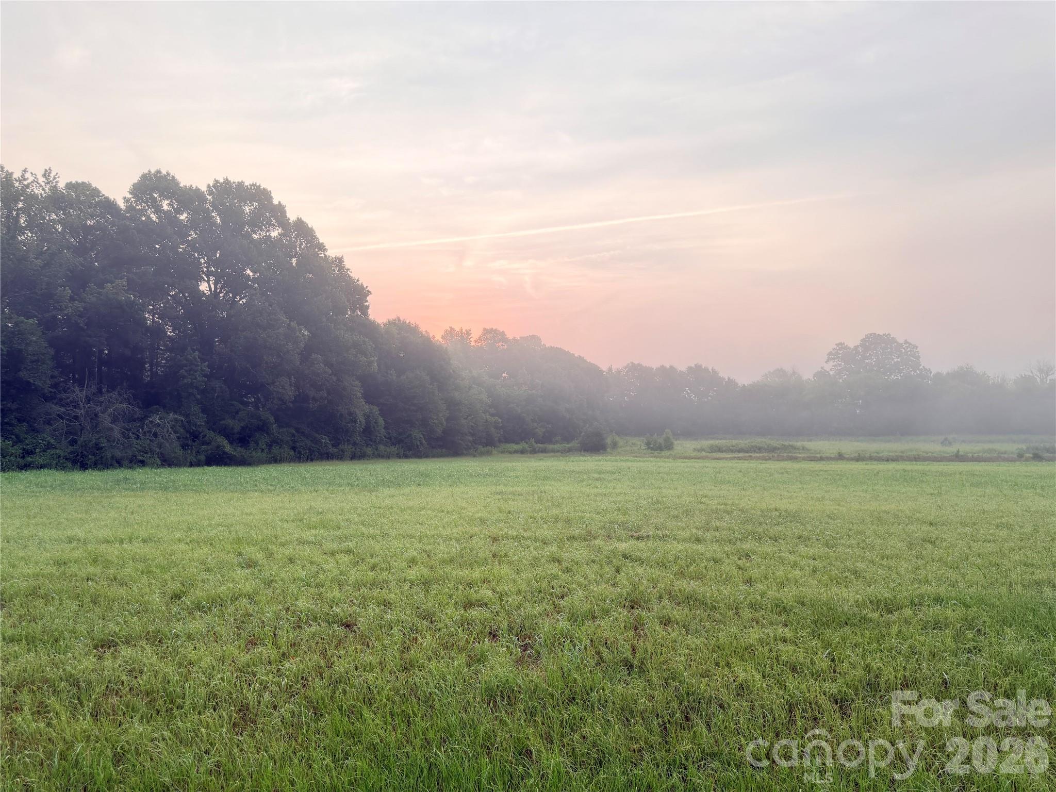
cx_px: 528
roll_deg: +0.7
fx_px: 732
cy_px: 396
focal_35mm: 24
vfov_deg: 56.8
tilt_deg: +1.4
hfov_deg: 71.6
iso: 100
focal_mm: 6.76
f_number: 1.78
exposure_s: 1/551
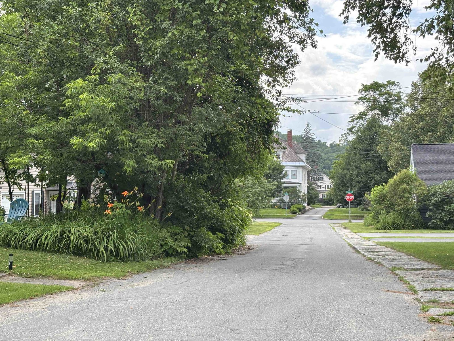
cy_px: 170
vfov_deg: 28.0
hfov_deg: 36.8
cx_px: 227
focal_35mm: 52
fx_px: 682
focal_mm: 5.96
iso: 32
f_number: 1.6
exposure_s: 1/466
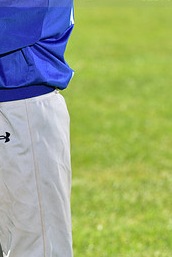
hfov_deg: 5.5
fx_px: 1772
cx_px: 10
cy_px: -25
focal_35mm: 248
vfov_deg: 8.2
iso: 80
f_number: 5
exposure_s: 1/250
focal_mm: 110
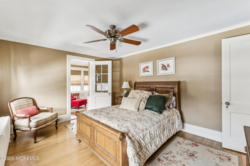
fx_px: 106
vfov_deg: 76.6
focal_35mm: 15
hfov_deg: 99.6
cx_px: 125
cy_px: 83
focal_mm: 15.2
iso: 400
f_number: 13
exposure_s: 1/2
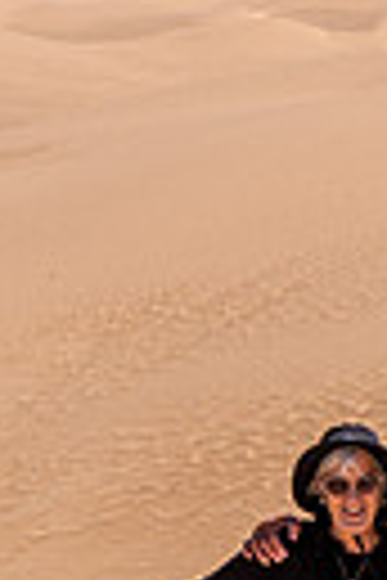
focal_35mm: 293
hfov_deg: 4.7
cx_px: 526
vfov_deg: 6.9
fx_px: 4724
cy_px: 976
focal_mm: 56
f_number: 8
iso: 100
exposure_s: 1/350
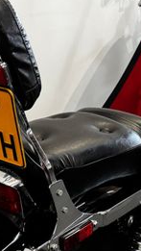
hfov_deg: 18.8
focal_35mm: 64
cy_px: 194
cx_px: 57
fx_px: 425
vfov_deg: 32.1
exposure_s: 1/50
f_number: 1.78
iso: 400
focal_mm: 6.76
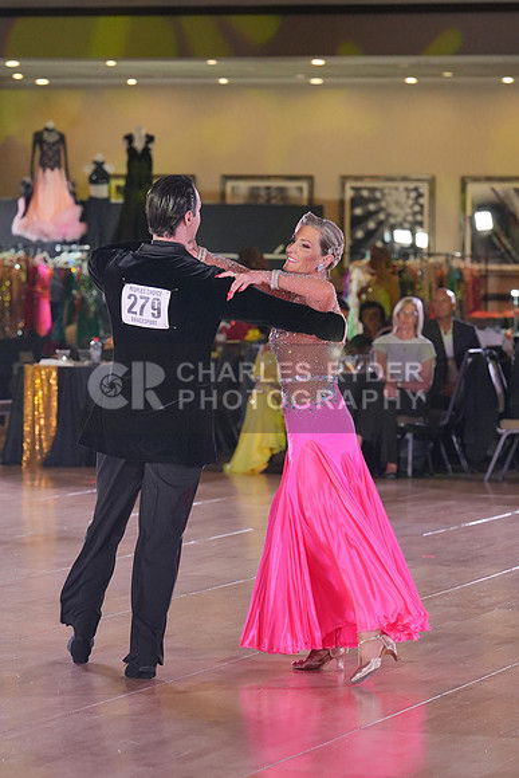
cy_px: 389
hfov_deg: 9.2
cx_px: 260
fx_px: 3242
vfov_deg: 13.7
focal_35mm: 150
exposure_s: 1/400
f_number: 4
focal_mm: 100
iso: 2000
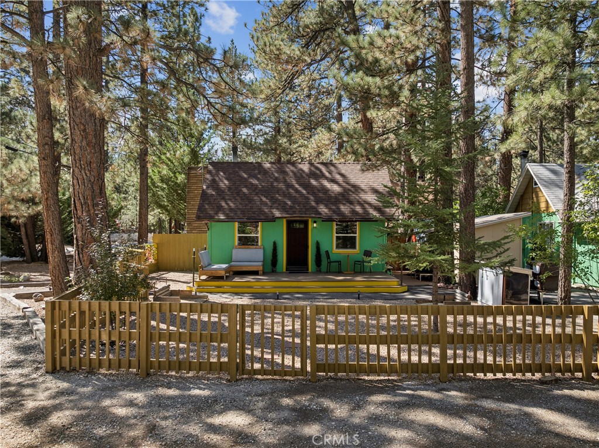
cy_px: 224
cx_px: 300
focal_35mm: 24
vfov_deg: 56.7
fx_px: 415
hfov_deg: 71.6
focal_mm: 12.3
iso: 100
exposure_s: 1/25
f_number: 2.8
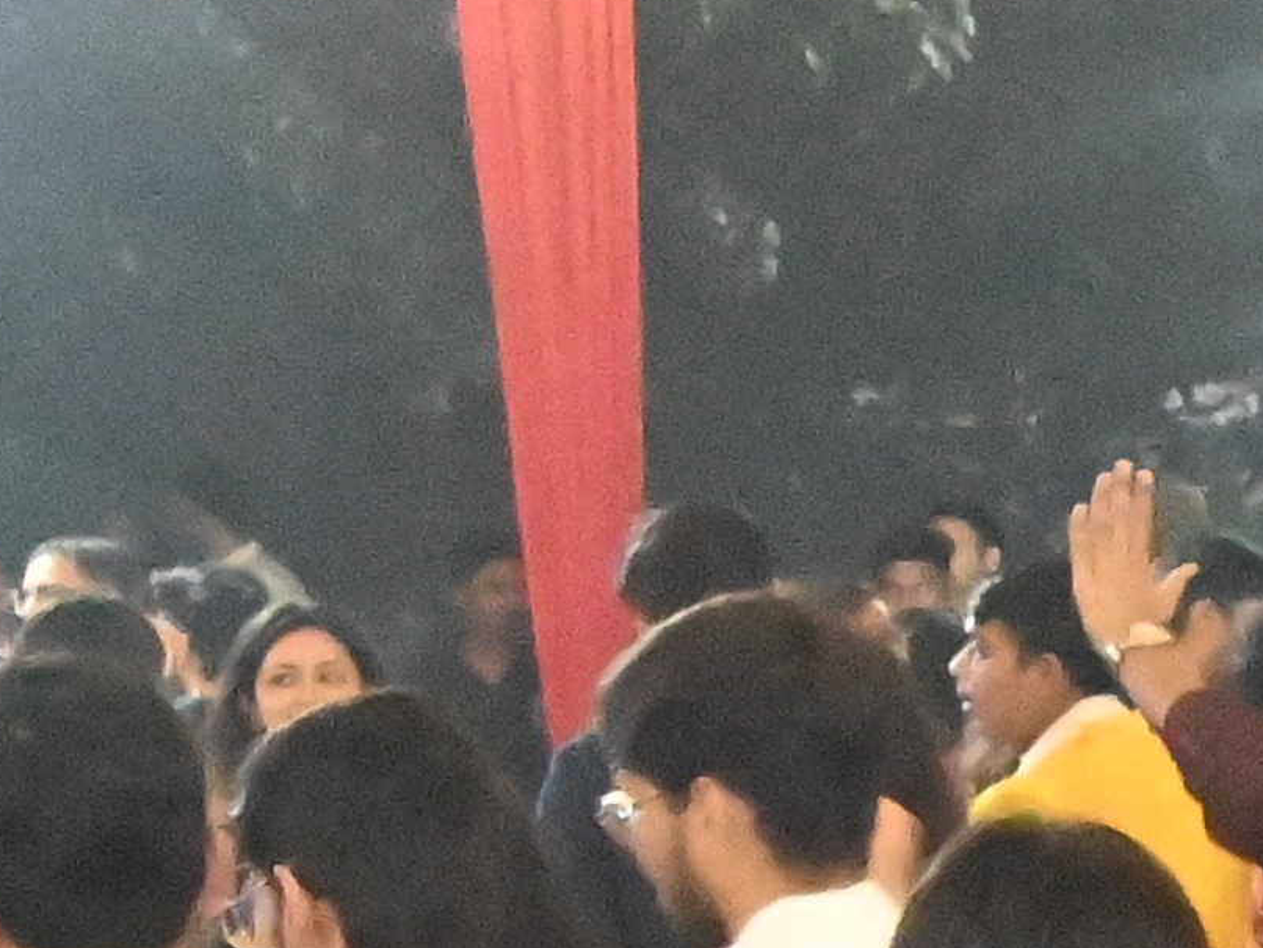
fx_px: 8904
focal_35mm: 244
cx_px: 2985
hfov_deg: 7.6
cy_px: 1631
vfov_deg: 6.0
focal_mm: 24.5
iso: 16000
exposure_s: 1/80
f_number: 7.1
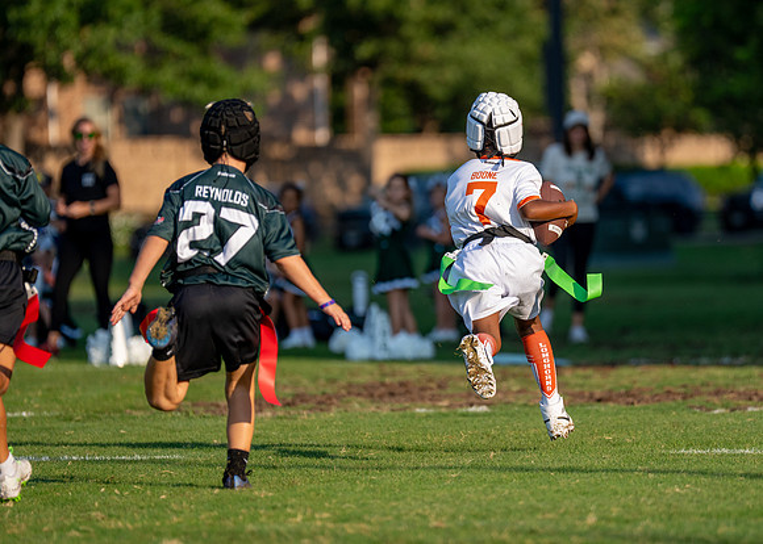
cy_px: 254
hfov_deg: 7.7
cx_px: 487
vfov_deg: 5.5
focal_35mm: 263
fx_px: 5702
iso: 250
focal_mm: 200
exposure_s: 1/3200
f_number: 2.8
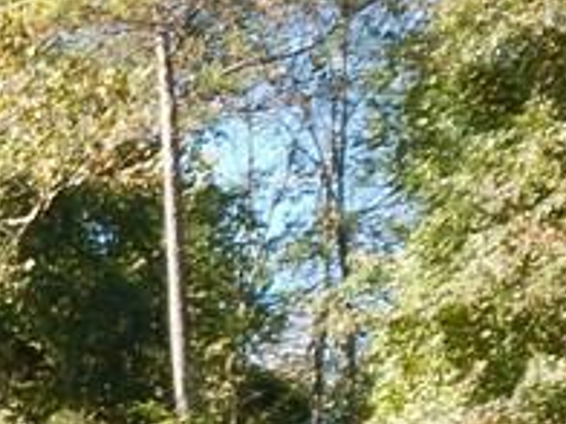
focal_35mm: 178
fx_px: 2910
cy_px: 1027
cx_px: -520
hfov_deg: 10.3
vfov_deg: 7.7
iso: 125
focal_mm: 6.1
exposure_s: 1/250
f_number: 3.3
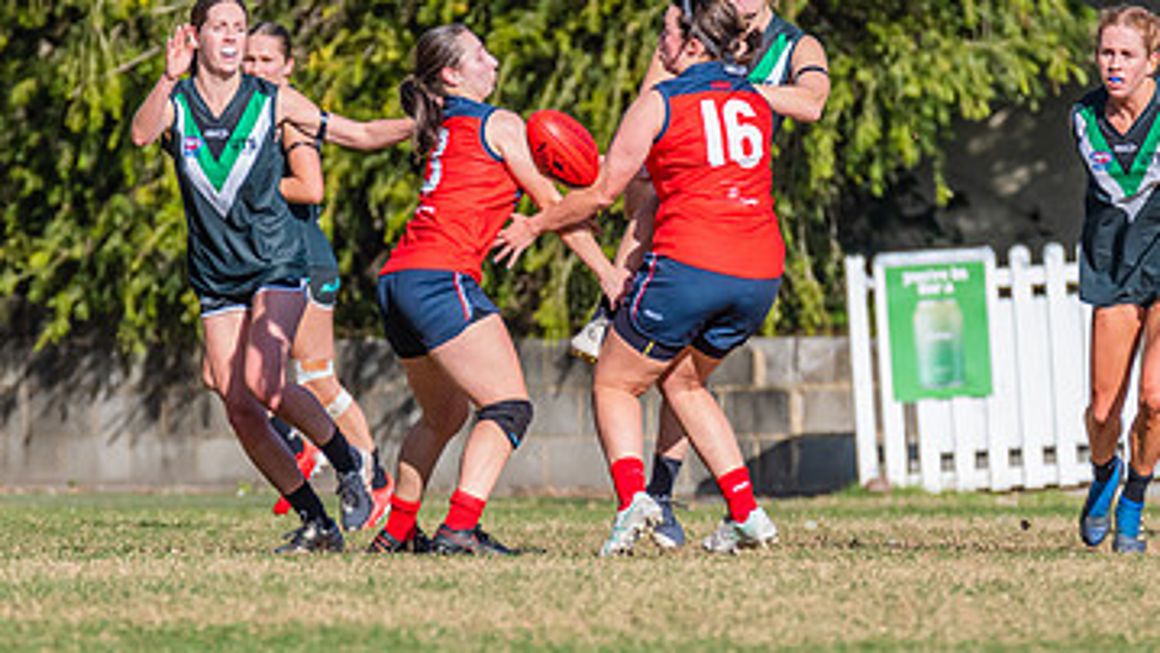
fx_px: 28485
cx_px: 546
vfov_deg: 1.3
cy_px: 269
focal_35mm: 926
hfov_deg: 2.3
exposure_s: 1/1600
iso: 800
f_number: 9
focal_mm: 500
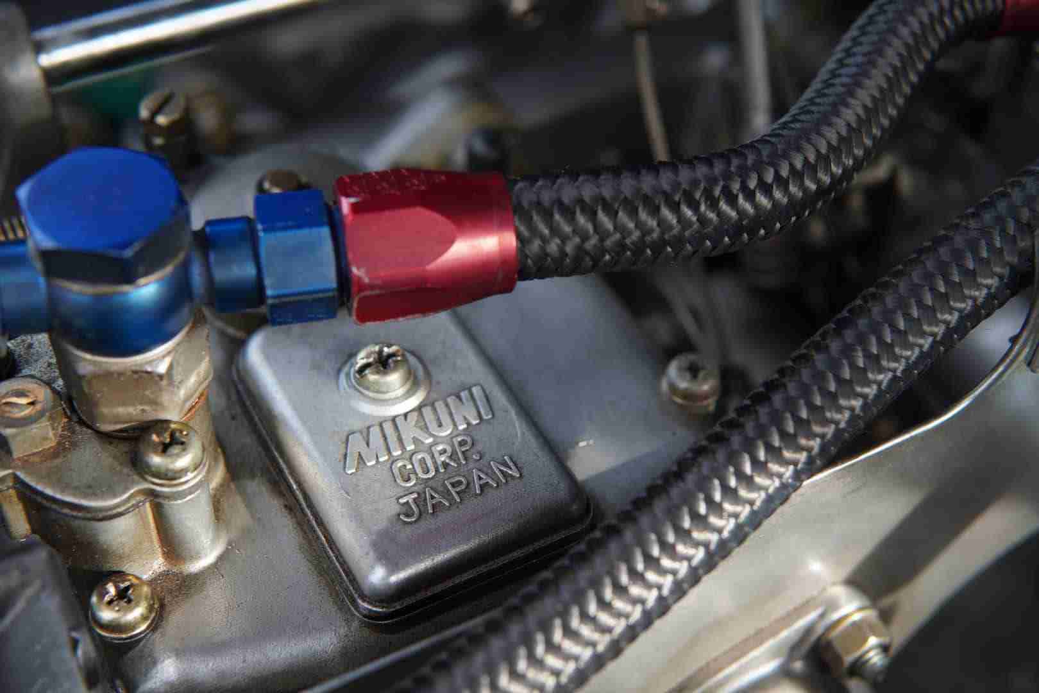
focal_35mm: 45
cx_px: 520
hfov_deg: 43.6
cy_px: 346
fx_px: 1299
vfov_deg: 29.9
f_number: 4
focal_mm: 30
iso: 160
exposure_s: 1/60
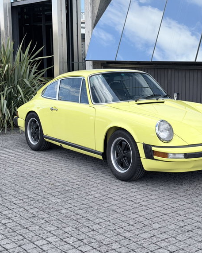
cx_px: 139
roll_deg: -0.1
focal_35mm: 63
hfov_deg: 24.1
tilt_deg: -9.0
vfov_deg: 30.0
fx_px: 471
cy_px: 127
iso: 64
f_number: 1.78
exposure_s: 1/1715
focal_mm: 6.76
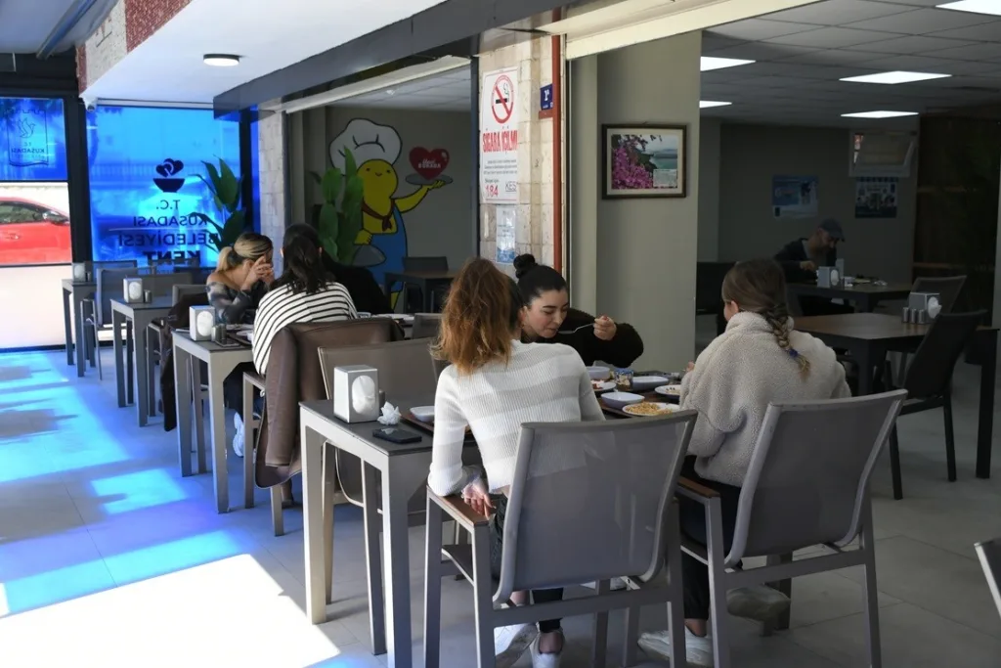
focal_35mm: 39
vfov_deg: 34.2
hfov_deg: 49.5
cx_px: 500
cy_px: 334
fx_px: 1084
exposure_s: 1/320
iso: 400
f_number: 3.8
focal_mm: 26
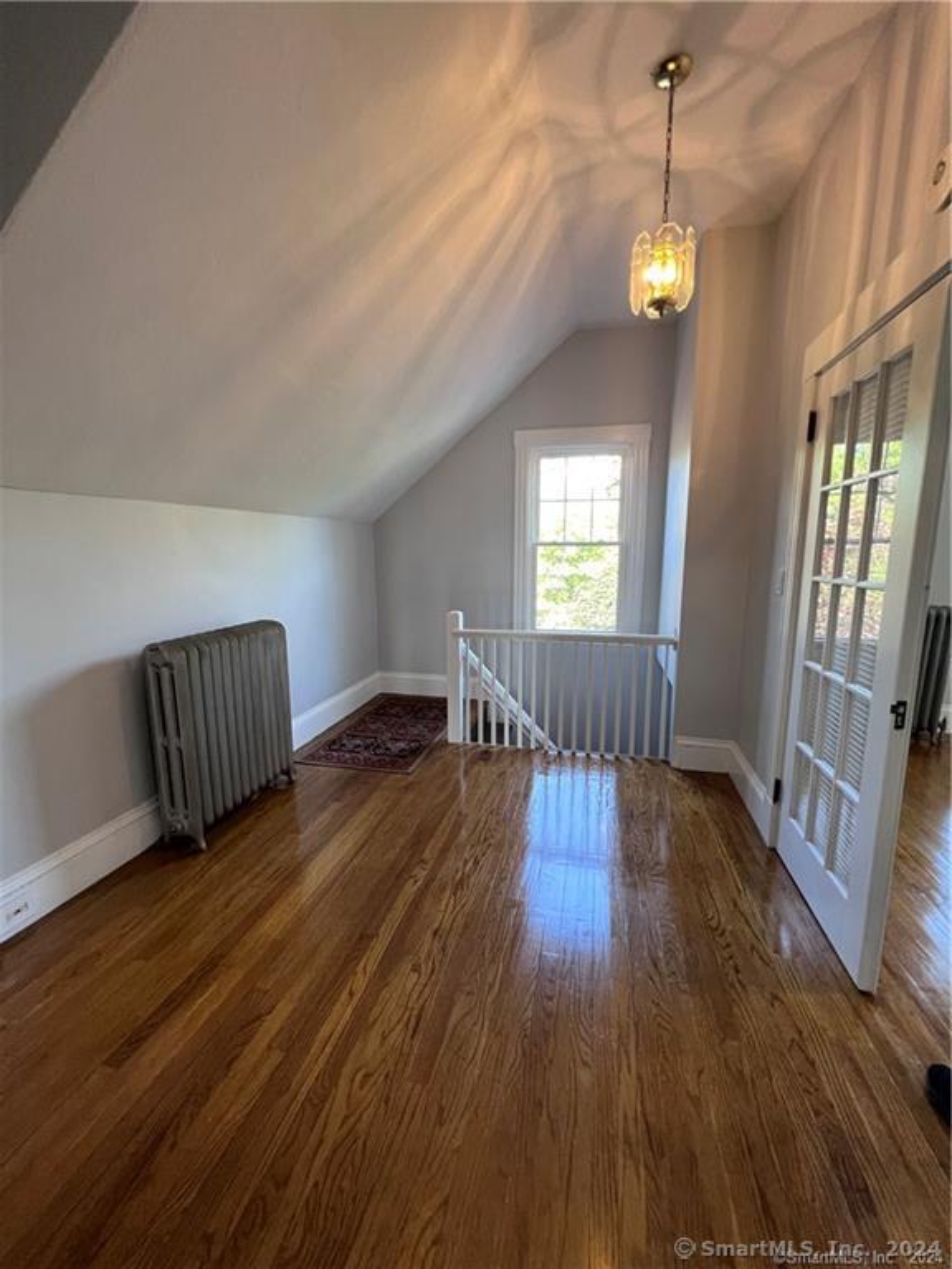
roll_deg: +0.9
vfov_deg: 106.2
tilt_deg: -8.6
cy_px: 634
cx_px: 476
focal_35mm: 13
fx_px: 477
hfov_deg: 89.9
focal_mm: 1.57
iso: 320
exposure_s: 1/60
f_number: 1.8
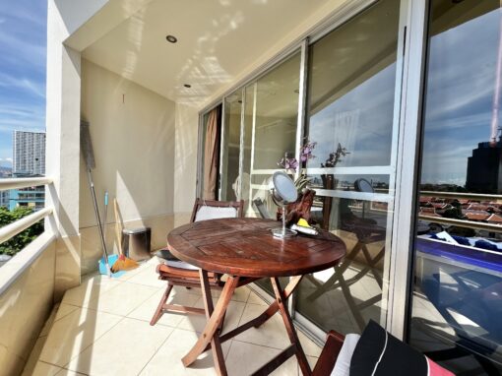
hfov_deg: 106.2
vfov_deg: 89.9
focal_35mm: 13
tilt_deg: -1.8
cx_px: 251
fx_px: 188
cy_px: 188
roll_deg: -3.0
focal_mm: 1.57
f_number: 1.8
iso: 32
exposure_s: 1/401
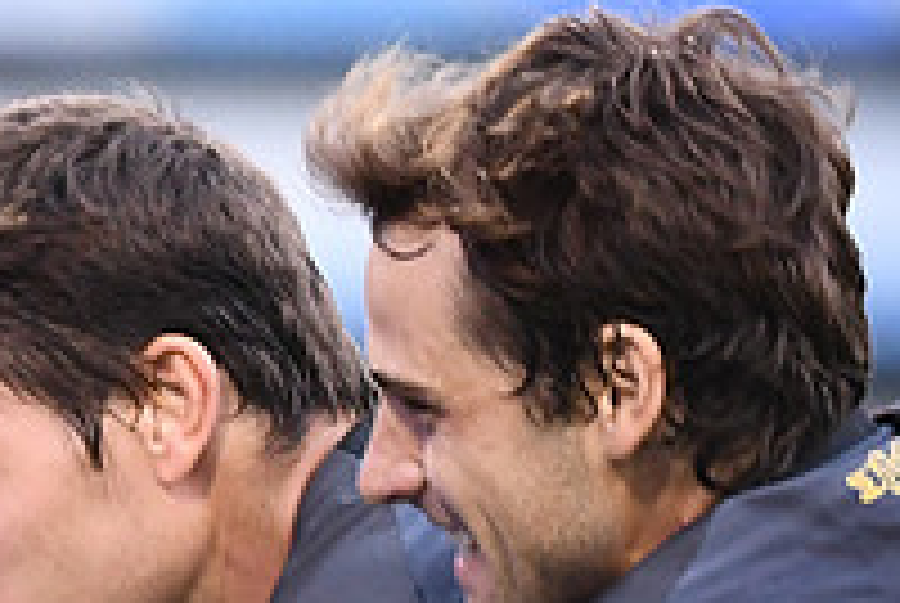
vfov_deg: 1.1
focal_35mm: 1304
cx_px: 310
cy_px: 839
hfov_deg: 1.6
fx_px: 32648
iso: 2000
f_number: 2.8
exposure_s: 1/1000
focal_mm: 300
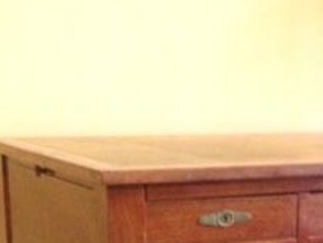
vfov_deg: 14.5
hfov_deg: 18.4
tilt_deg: -10.9
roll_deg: -1.9
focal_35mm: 100
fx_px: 934
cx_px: 405
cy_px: 254
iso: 400
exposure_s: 1/20
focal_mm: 4.12
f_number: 2.4
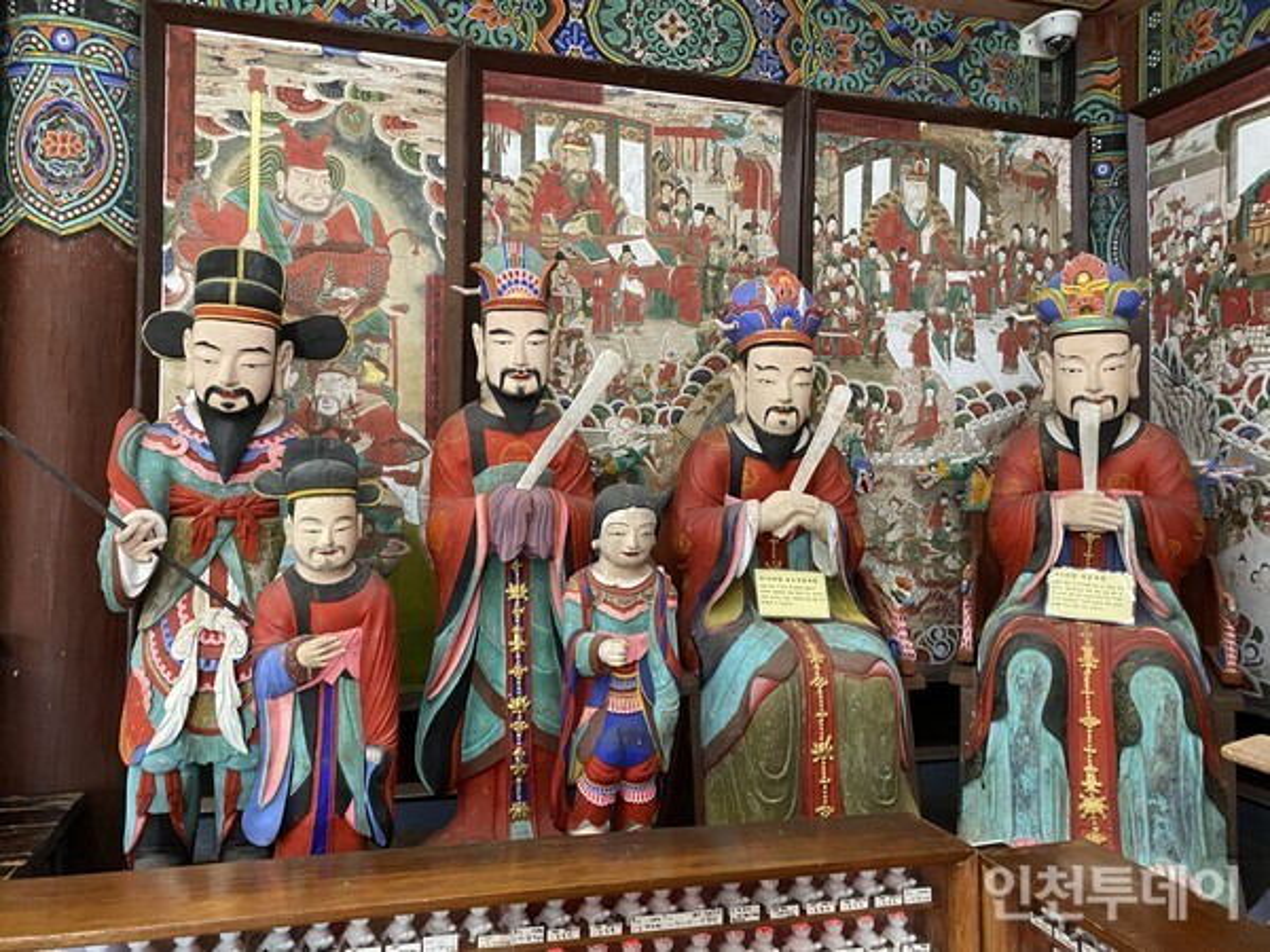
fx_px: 954
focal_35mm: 26
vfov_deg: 53.1
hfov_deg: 67.3
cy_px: 476
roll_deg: -0.6
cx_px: 635
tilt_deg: +3.8
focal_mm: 4.25
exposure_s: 1/60
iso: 320
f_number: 1.8
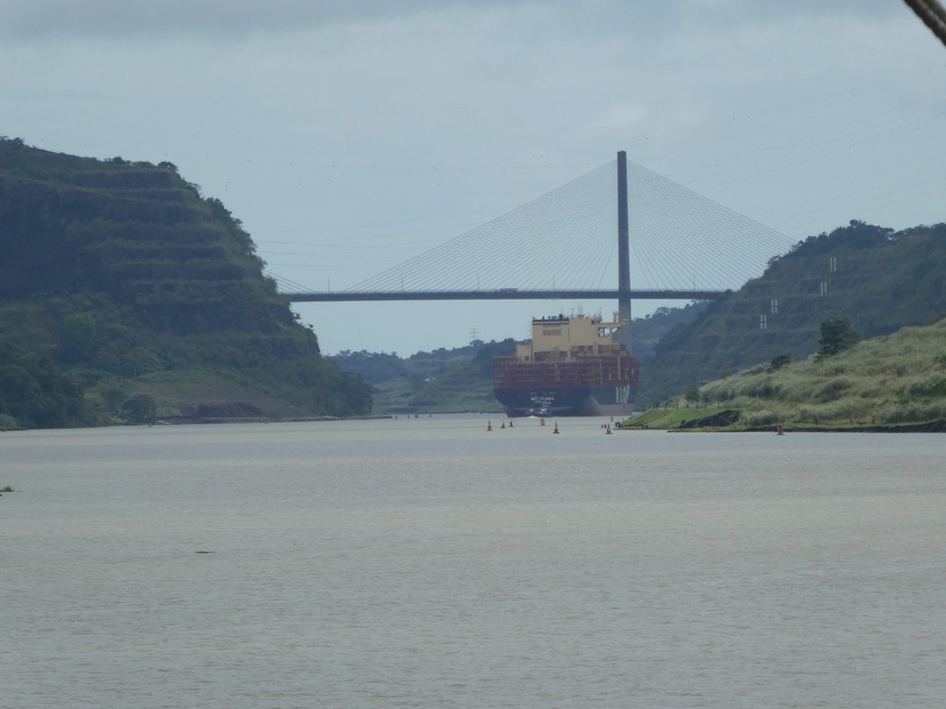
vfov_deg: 4.6
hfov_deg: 6.2
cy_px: 354
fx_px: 8797
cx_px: 473
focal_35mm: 322
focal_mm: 57.7
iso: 80
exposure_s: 1/500
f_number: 5.9
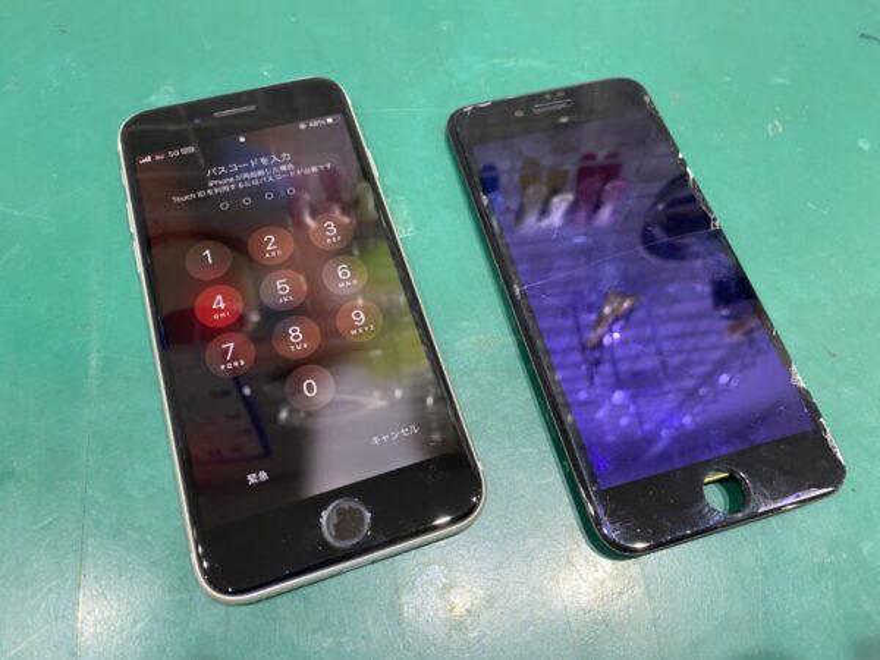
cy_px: 330
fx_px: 661
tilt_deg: -65.8
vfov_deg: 53.1
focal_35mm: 26
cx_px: 440
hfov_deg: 67.3
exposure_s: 1/50
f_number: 1.8
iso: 160
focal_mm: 4.25
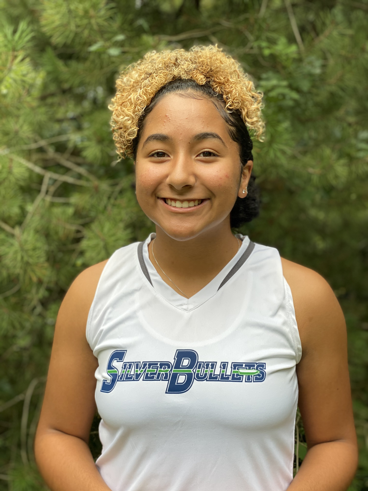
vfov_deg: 36.8
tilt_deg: -6.7
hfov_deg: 28.0
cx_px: 184
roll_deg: +0.4
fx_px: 737
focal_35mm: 52
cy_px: 246
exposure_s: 1/122
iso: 64
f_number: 2
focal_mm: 6
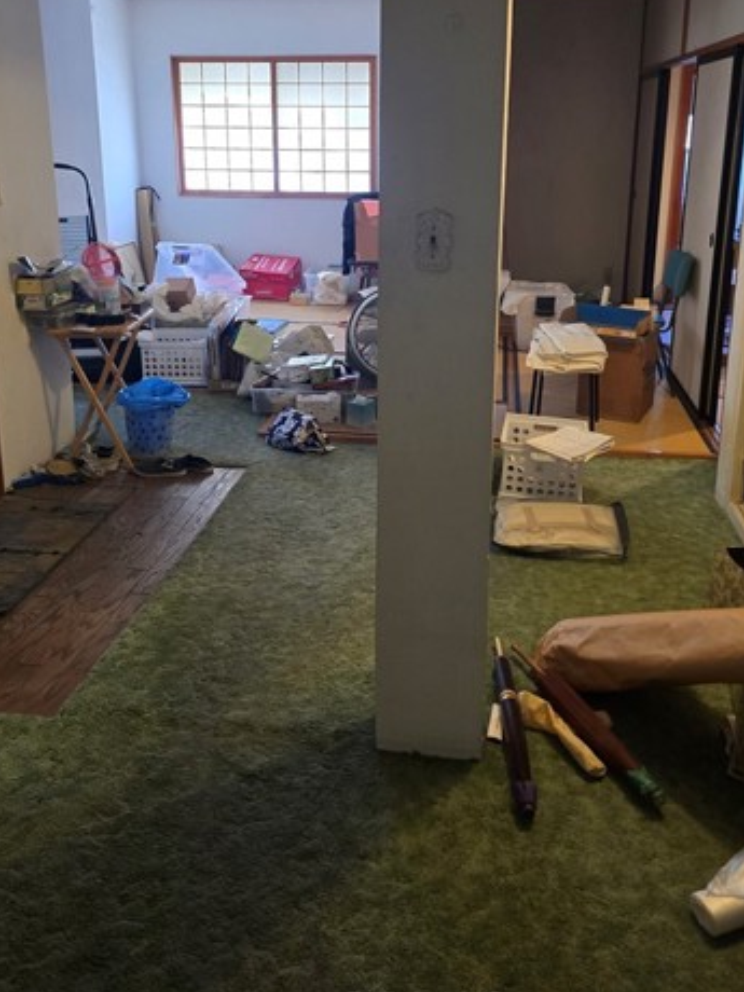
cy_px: 354
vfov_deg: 55.9
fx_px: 917
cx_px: 369
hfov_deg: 44.2
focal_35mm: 32
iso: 640
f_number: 1.7
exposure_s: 1/60
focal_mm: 6.3
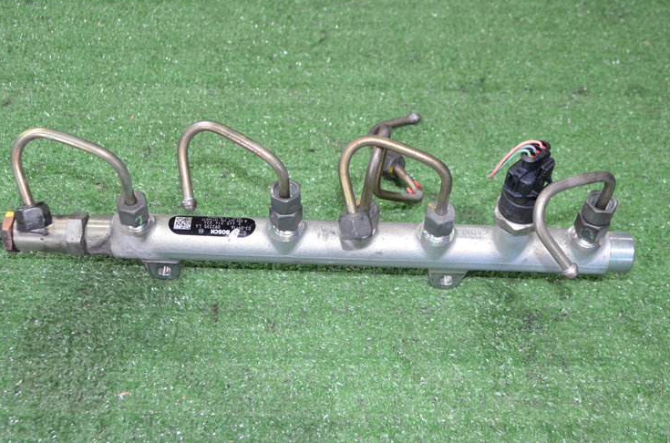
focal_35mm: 46
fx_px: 854
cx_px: 325
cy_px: 252
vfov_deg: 29.1
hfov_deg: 42.8
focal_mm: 22
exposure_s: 1/60
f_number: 4
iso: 1100
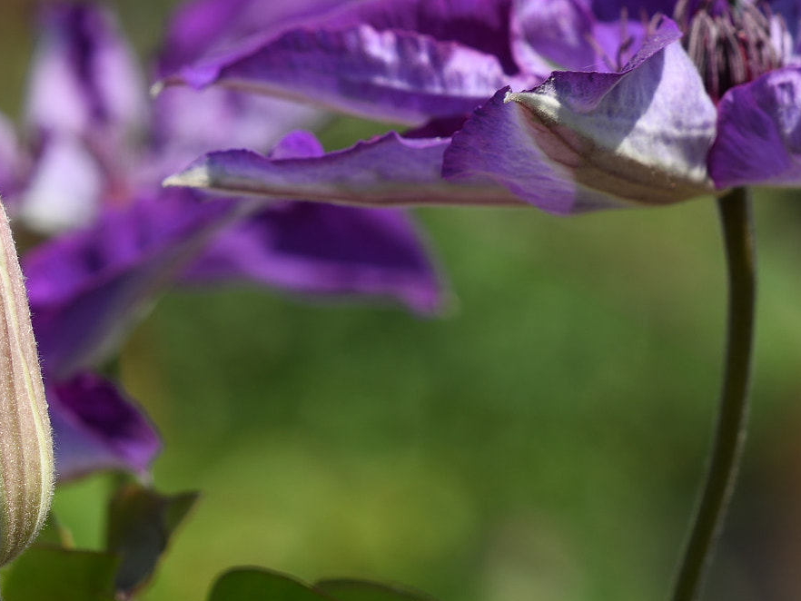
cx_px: 331
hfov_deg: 3.8
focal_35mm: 523
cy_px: 273
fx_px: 12105
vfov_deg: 2.8
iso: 100
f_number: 9
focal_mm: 200
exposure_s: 1/160
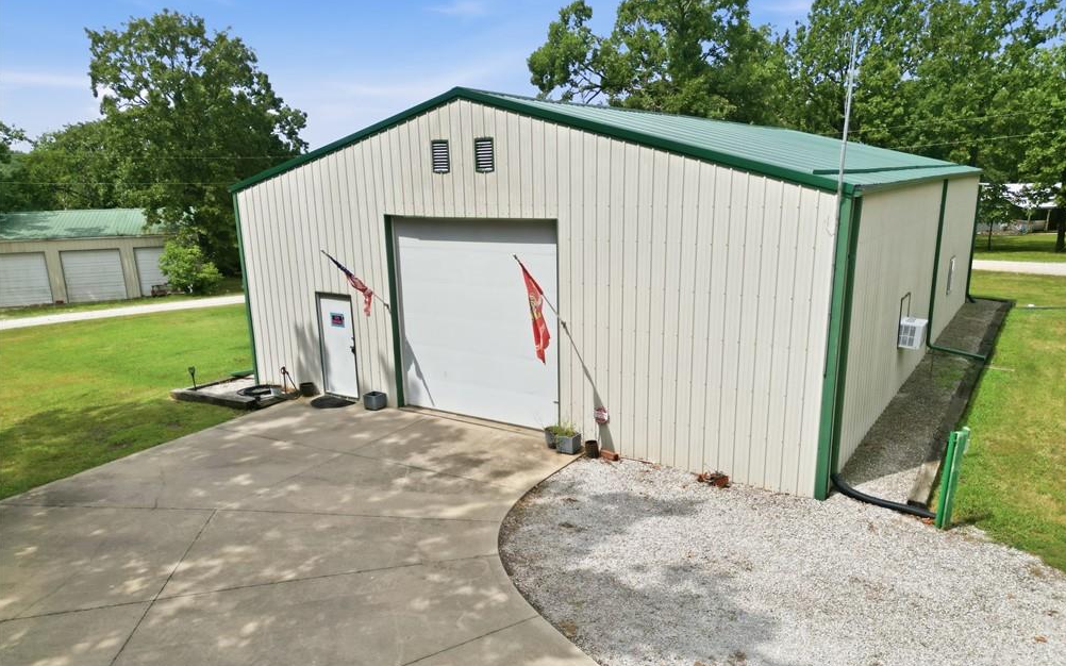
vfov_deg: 47.5
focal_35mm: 26
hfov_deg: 70.4
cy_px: 371
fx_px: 755
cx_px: 542
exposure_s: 1/4000
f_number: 1.7
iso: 110
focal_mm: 6.7
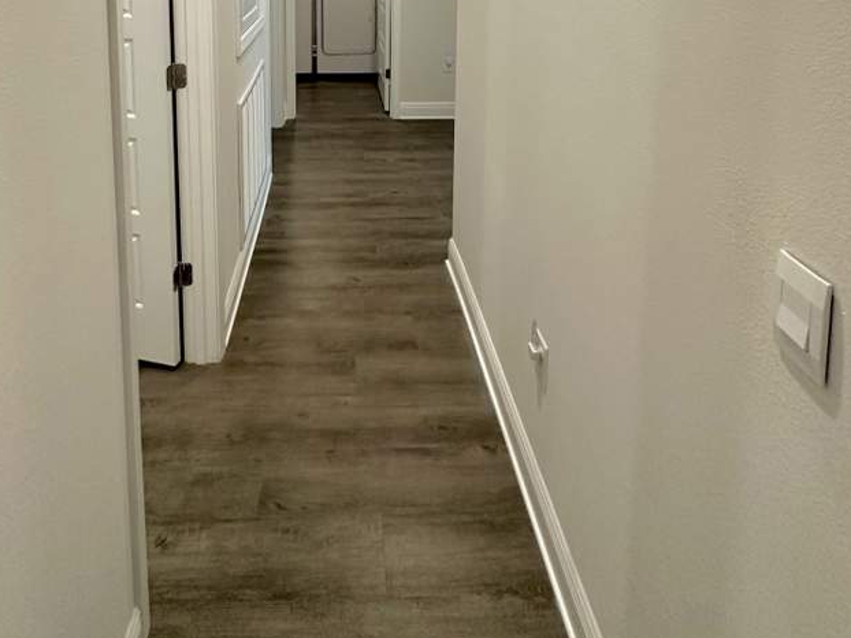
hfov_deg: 71.1
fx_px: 590
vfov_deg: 46.4
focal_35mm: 24
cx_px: 353
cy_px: -15
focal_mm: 2.22
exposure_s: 1/120
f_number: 2.2
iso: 320
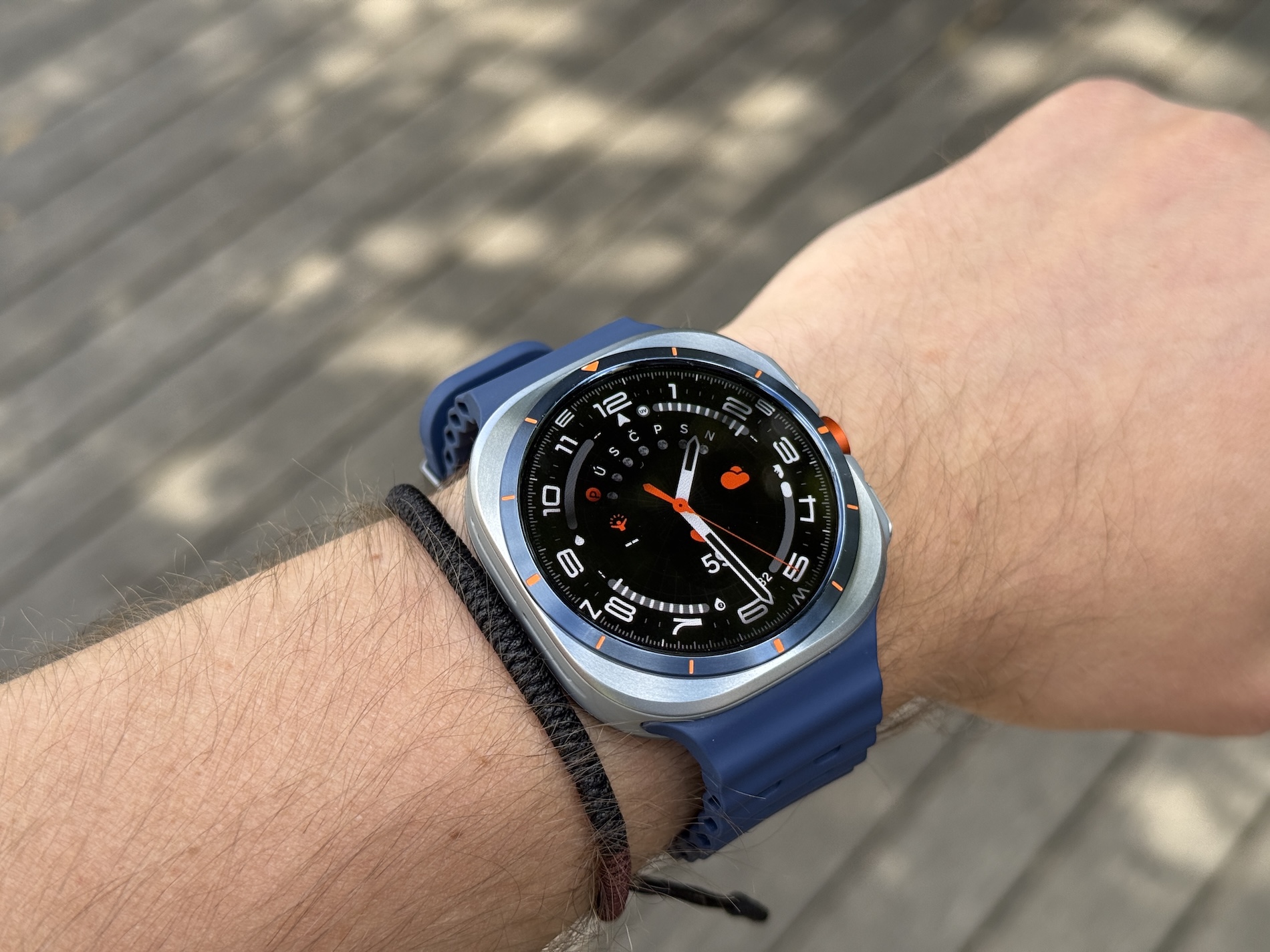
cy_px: 476
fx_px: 1761
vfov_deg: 30.3
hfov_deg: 39.7
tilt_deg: -47.6
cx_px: 635
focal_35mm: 48
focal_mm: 6.76
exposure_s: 1/819
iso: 80
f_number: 1.78
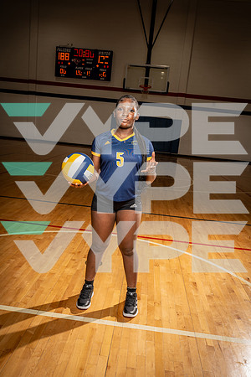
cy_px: 188
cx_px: 126
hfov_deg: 45.0
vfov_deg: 63.7
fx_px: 303
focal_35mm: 29
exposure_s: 1/250
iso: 125
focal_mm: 29
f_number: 5.6
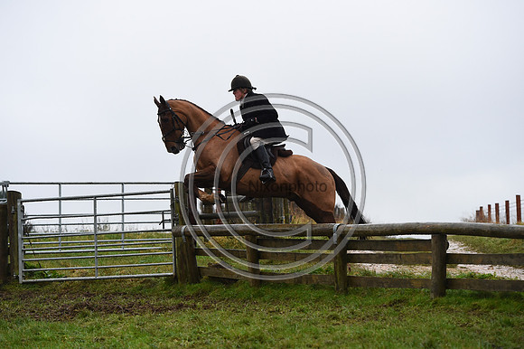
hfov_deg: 16.4
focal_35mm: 125
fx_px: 1818
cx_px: 262
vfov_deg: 11.0
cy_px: 174
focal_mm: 125
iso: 1800
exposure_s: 1/1000
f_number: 4
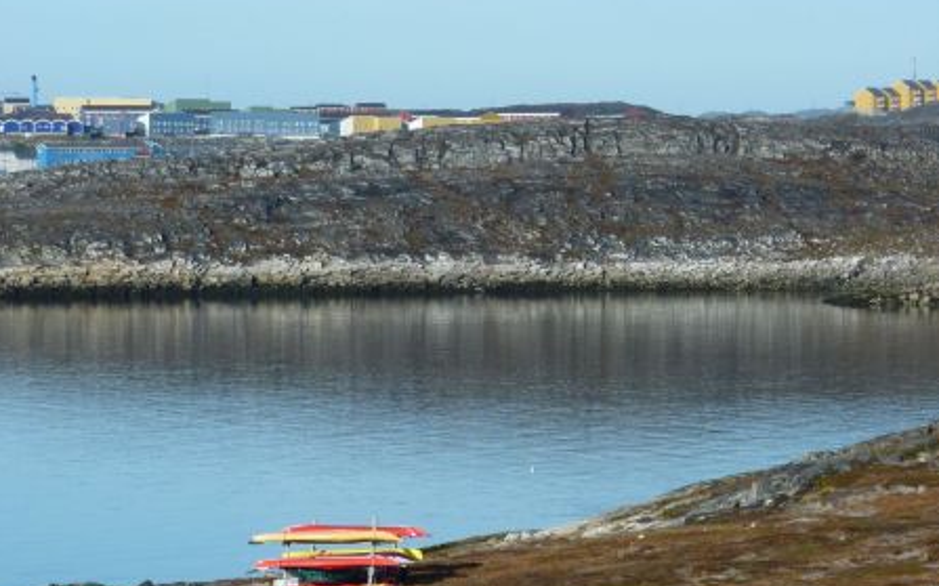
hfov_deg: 9.3
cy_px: 435
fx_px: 5756
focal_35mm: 225
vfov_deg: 5.8
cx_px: 468
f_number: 5
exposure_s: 1/500
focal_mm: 25.9
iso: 80
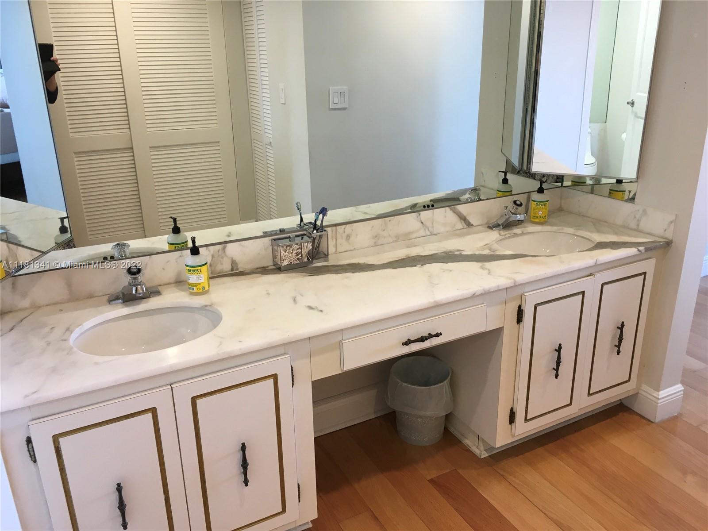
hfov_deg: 61.7
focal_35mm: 29
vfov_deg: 48.2
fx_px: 593
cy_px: 266
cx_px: 354
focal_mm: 4.15
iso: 50
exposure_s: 1/30
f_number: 2.2
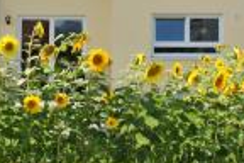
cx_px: 174
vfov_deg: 13.5
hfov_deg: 20.3
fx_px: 678
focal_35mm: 100
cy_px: -6
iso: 100
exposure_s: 1/200
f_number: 9
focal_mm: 18
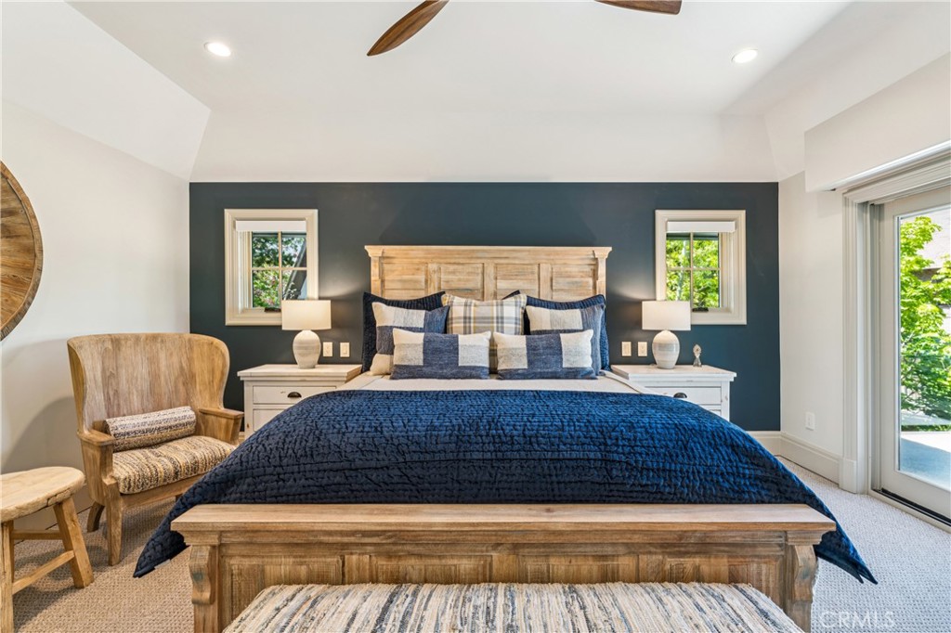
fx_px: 433
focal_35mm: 16
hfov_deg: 95.3
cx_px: 476
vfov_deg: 72.4
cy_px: 316
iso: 100
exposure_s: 1/1.67
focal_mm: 16.4
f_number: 13
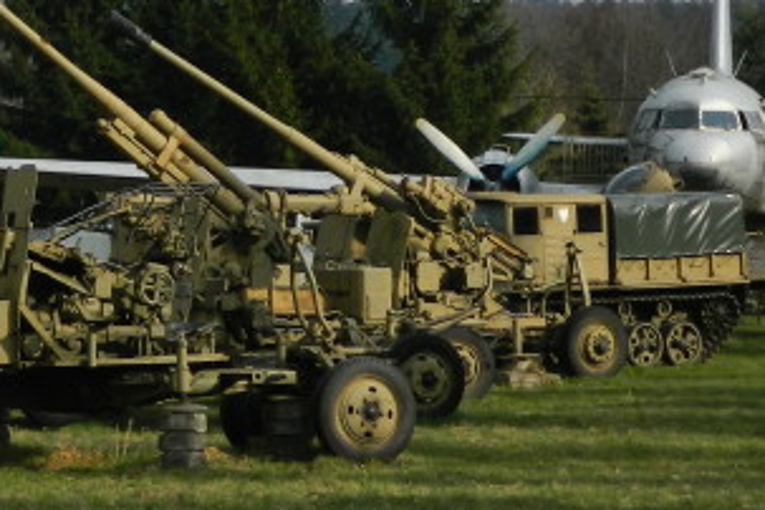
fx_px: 5227
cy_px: -98
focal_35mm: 246
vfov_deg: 5.6
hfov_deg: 8.3
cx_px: -232
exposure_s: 1/500
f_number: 4
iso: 80
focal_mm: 12.6
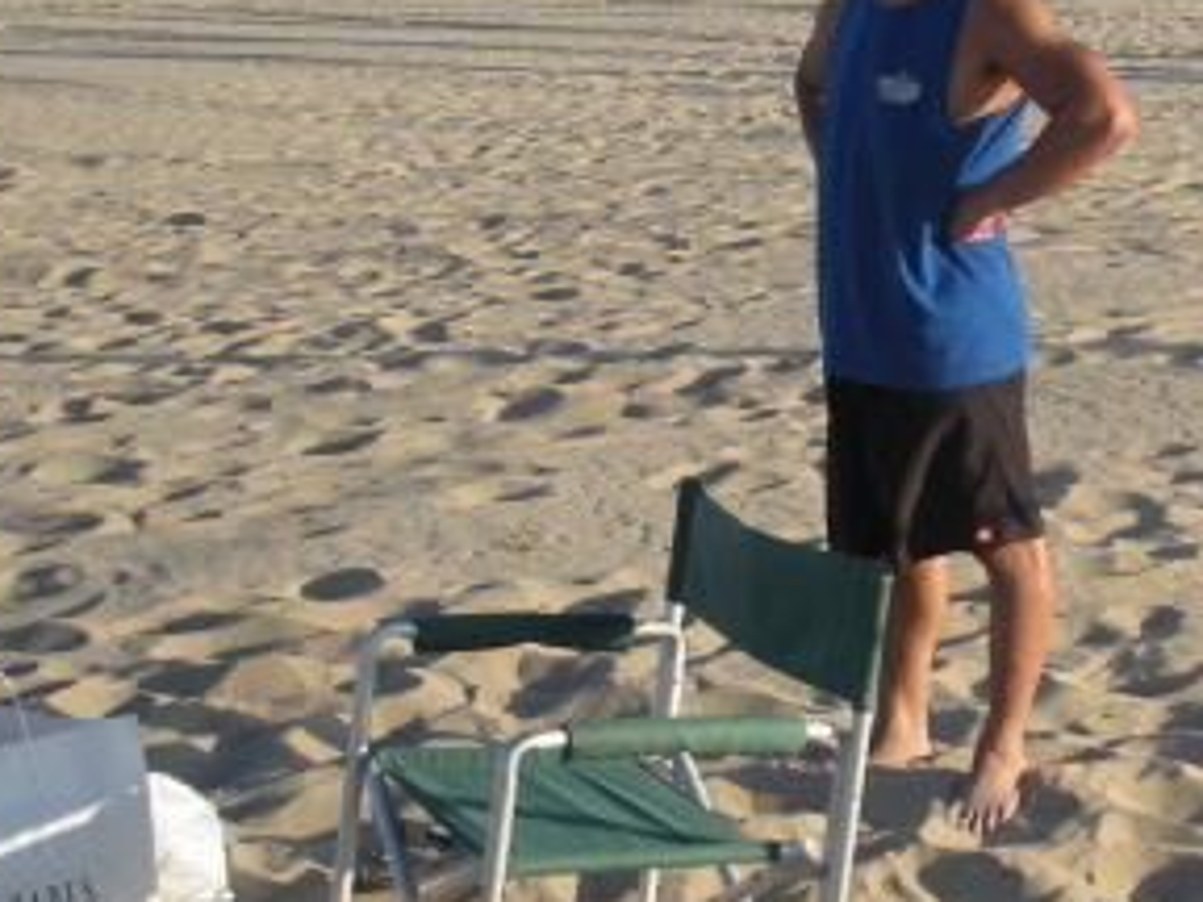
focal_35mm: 80
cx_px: 1274
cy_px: 317
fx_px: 2780
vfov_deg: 18.4
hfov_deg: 23.2
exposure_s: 1/350
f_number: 3.5
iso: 64
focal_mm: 6.3
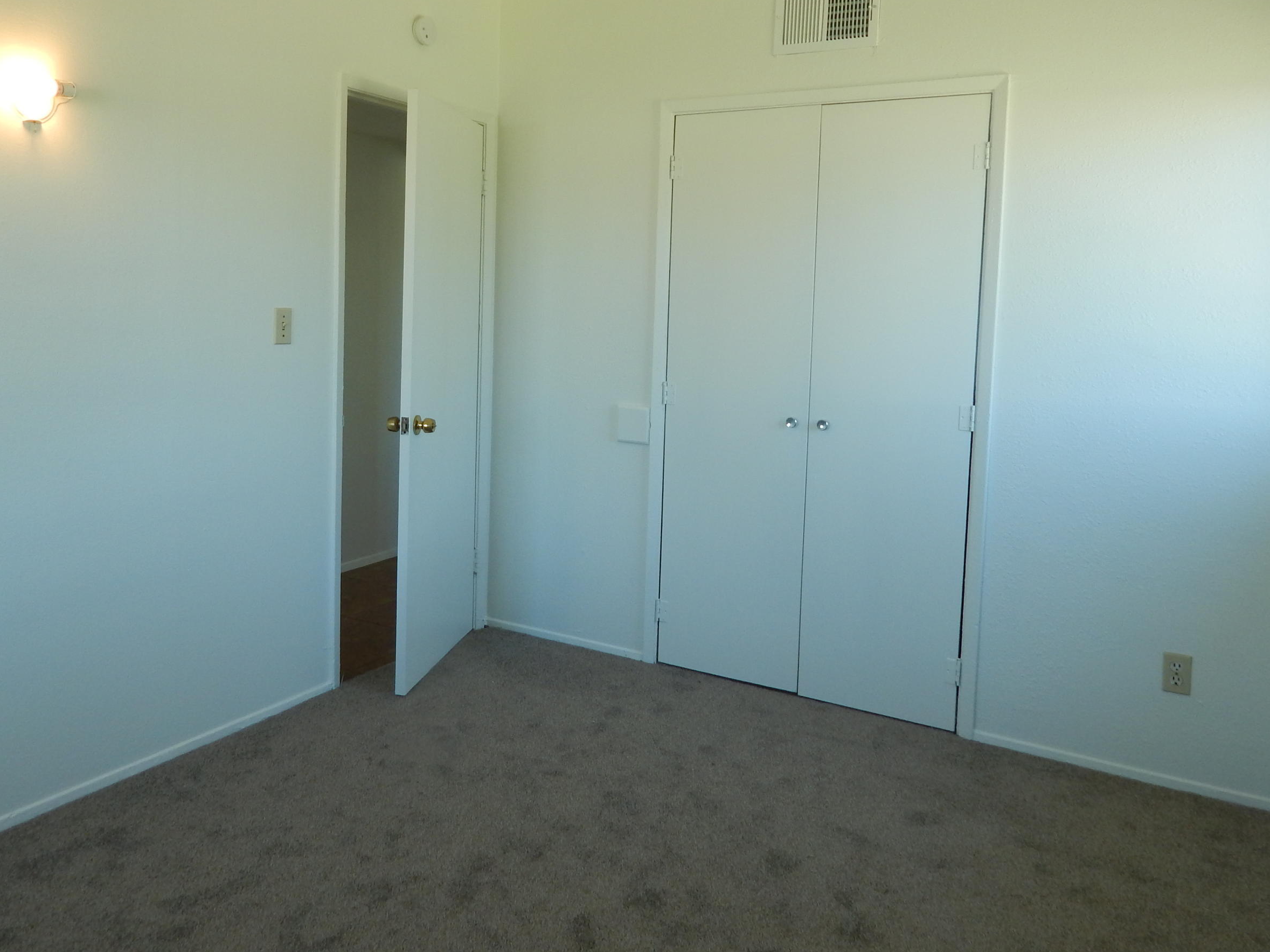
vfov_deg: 49.4
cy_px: 370
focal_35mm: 28
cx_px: 557
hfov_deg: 63.2
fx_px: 1027
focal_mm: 4
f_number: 3
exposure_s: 1/100
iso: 125
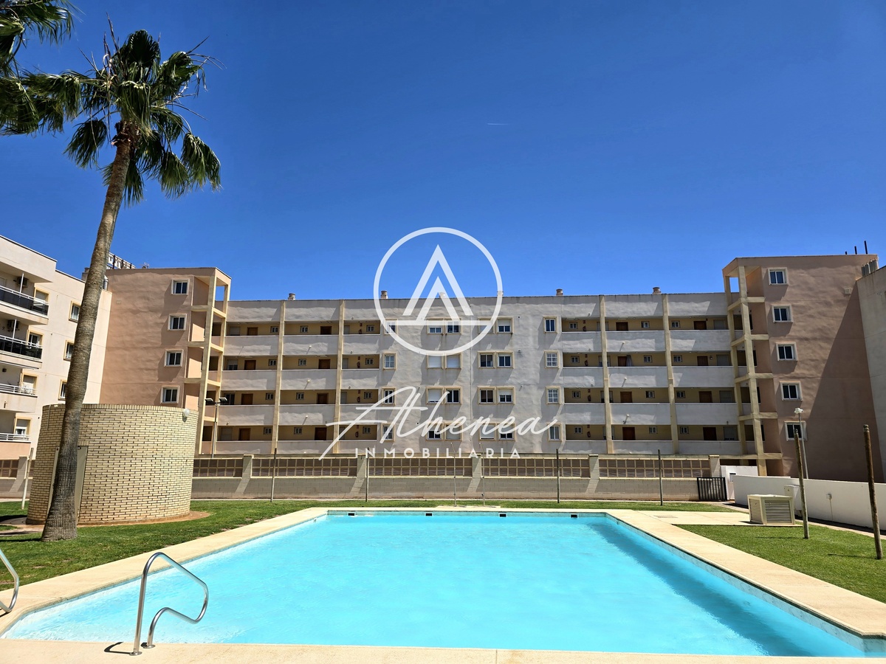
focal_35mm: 23
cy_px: 332
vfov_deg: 58.9
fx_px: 589
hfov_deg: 73.9
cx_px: 443
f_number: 1.7
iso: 12
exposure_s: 1/1250
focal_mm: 6.3
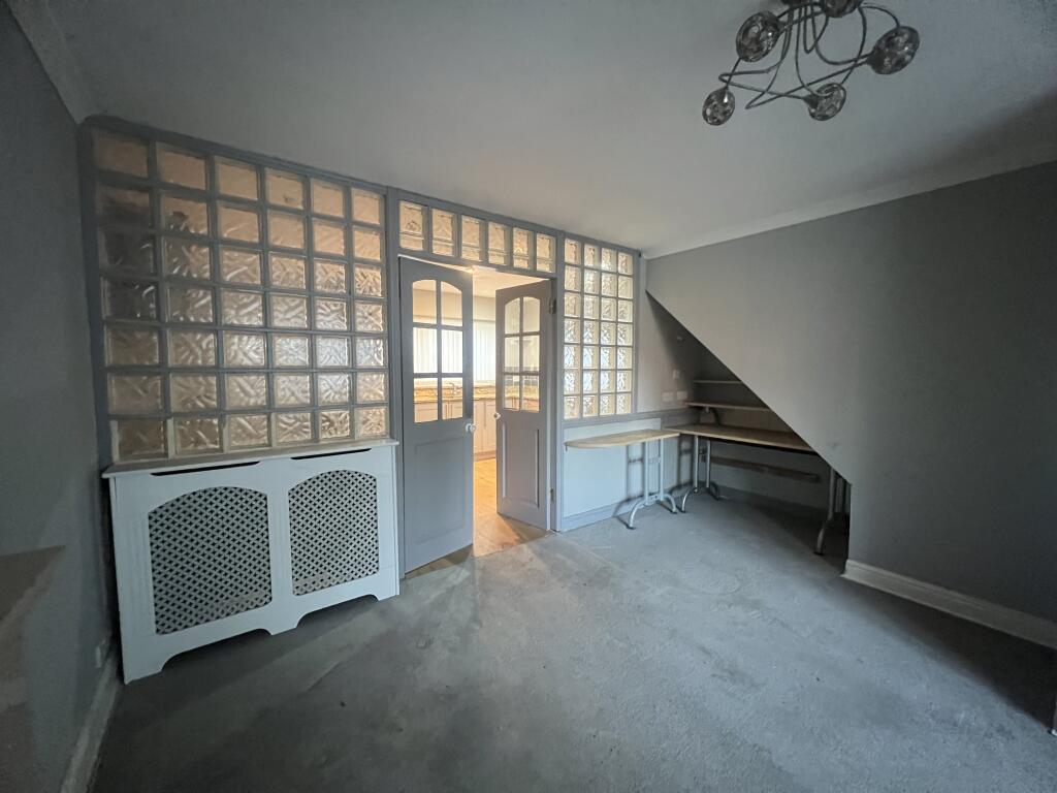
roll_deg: +0.1
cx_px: 528
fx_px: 397
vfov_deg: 89.9
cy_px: 396
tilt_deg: -4.1
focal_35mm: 13
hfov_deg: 106.2
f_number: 1.8
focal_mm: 1.57
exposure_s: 1/34
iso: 1250
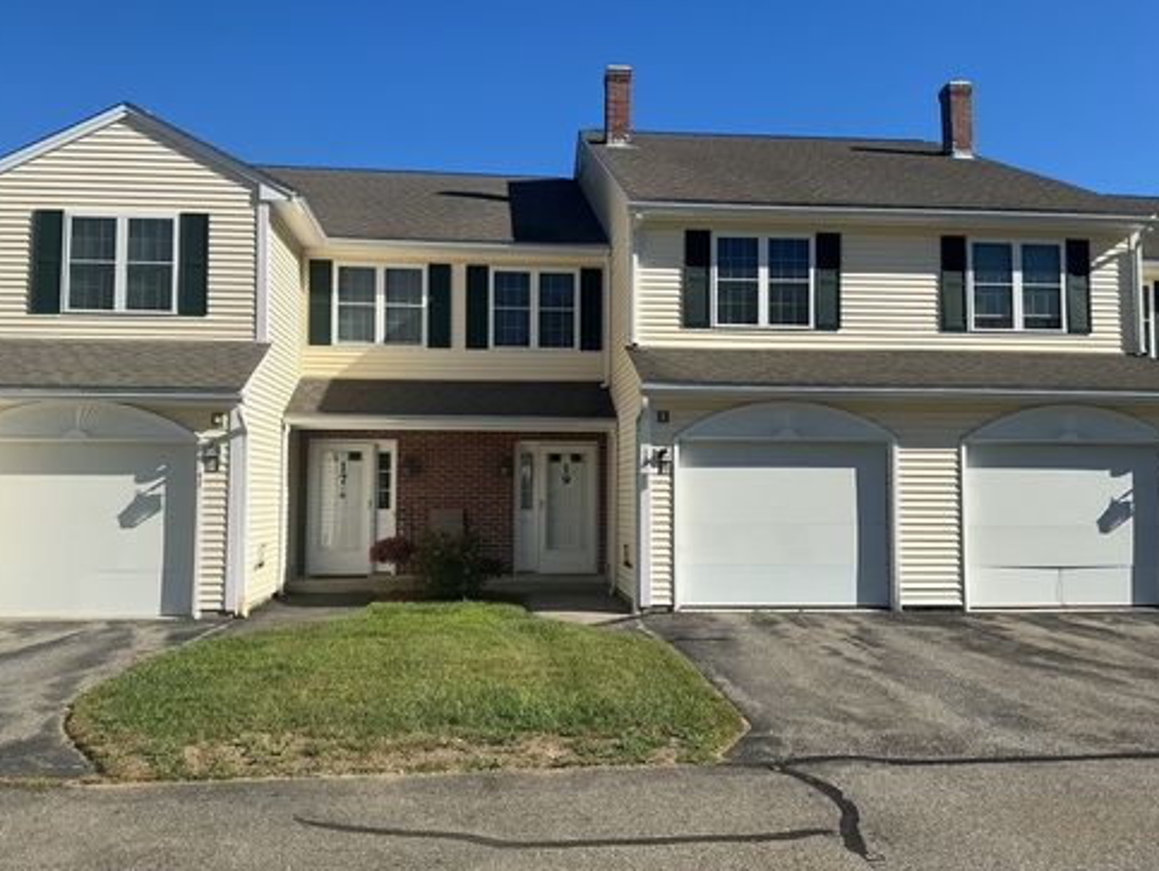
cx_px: 583
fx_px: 1005
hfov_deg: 59.9
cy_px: 438
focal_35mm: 30
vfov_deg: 46.9
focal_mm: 3
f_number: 1.8
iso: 25
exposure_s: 1/2801
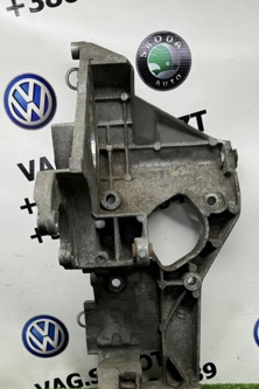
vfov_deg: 51.7
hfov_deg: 36.9
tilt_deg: -12.3
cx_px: 132
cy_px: 271
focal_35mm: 36
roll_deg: +0.3
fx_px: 388
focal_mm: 6.76
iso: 64
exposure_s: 1/127
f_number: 1.78
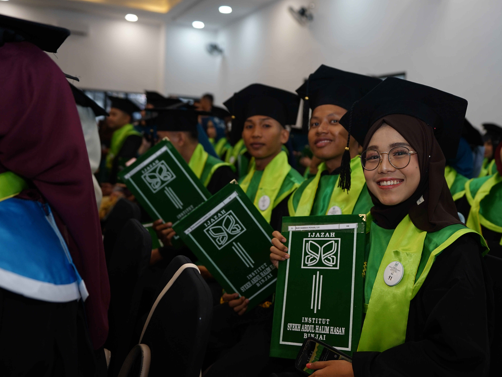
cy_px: 190
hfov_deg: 52.5
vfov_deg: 40.7
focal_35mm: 35
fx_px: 508
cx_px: 284
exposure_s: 1/160
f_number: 2.8
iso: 320
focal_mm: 32
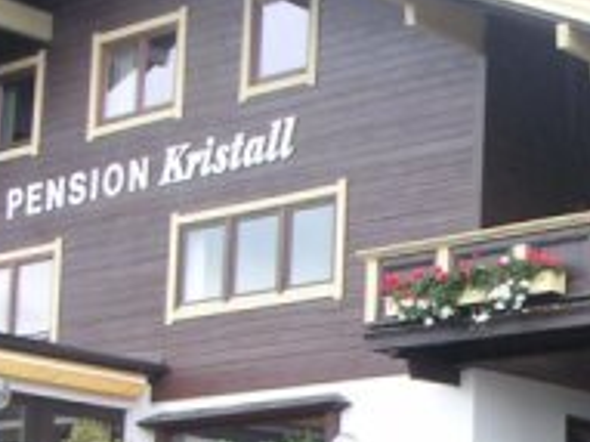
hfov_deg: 17.8
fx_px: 1806
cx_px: 678
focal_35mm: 106
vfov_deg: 13.8
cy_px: 389
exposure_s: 1/45
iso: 50
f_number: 2.8
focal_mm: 6
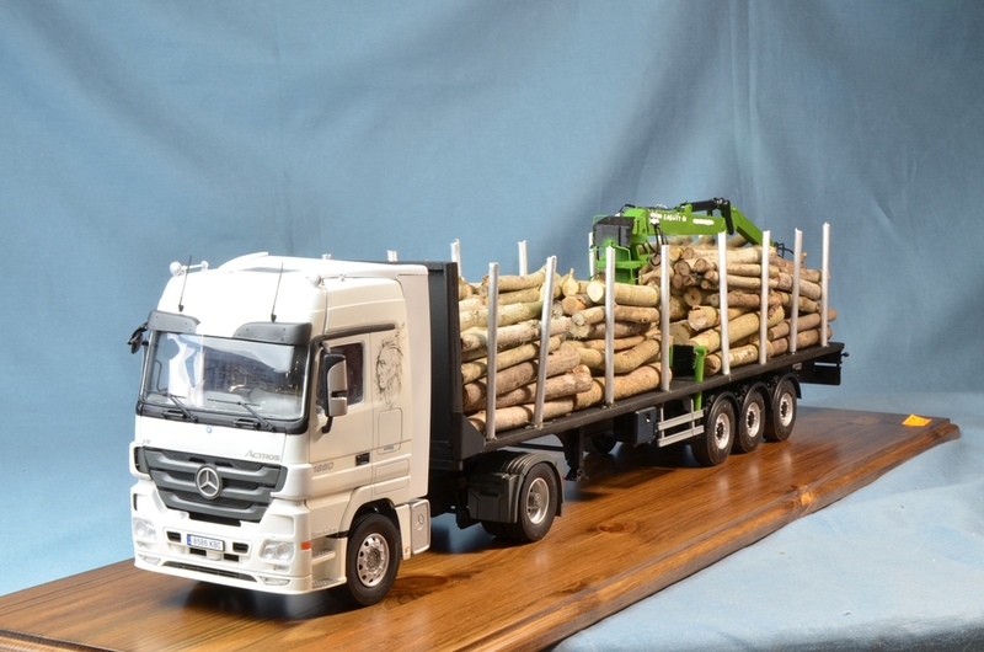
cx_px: 492
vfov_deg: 21.5
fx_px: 1719
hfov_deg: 32.0
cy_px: 326
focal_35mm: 63
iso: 200
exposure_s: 1
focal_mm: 42
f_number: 20
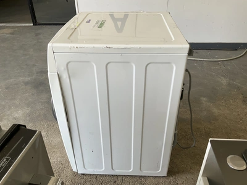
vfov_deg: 48.2
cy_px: 92
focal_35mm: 29
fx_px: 207
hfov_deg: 61.7
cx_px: 124
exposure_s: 1/120
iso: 40
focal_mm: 3
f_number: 1.8
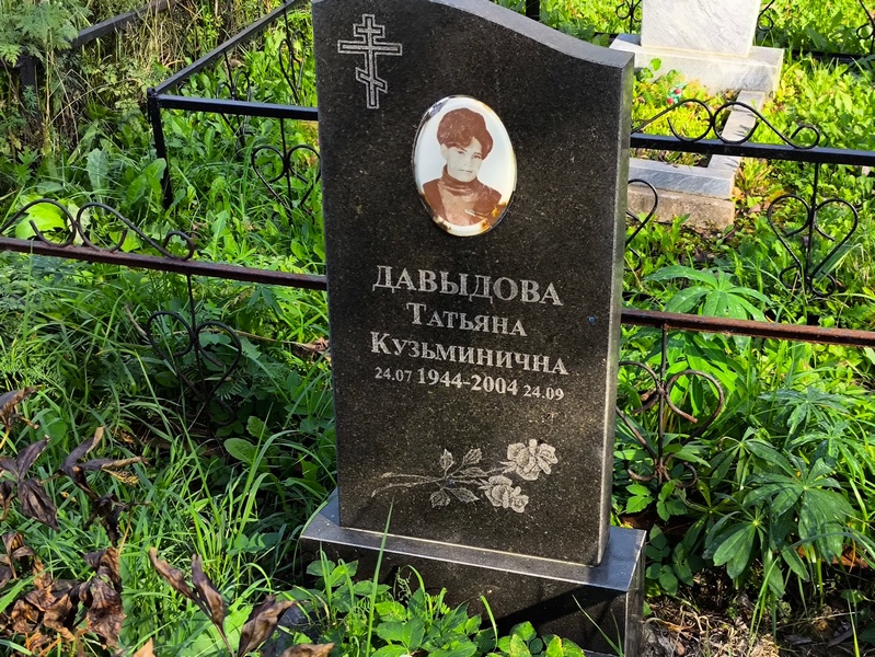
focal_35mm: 50
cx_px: 438
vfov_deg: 29.1
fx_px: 1264
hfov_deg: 38.2
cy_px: 328
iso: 50
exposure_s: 1/373
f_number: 1.7
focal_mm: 4.71
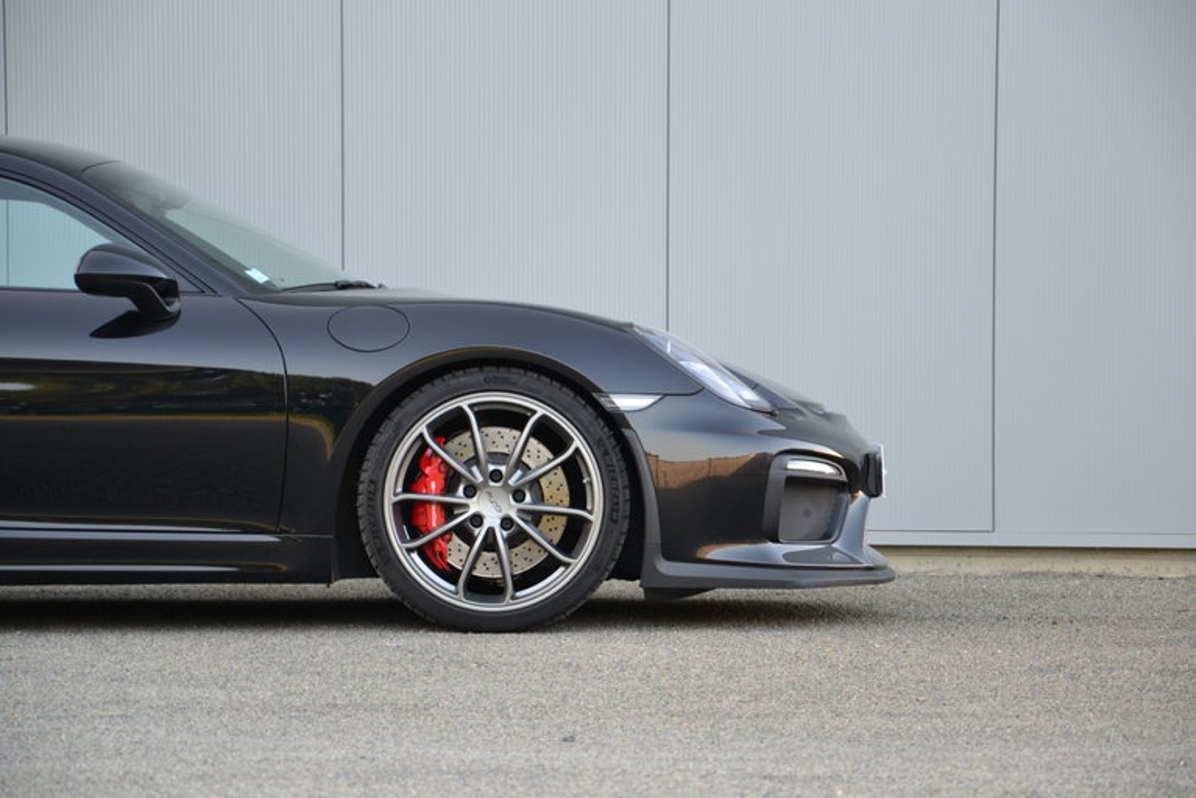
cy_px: 399
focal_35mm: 135
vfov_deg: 10.2
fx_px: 4486
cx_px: 598
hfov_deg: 15.2
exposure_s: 1/80
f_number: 5.6
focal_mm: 90
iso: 400
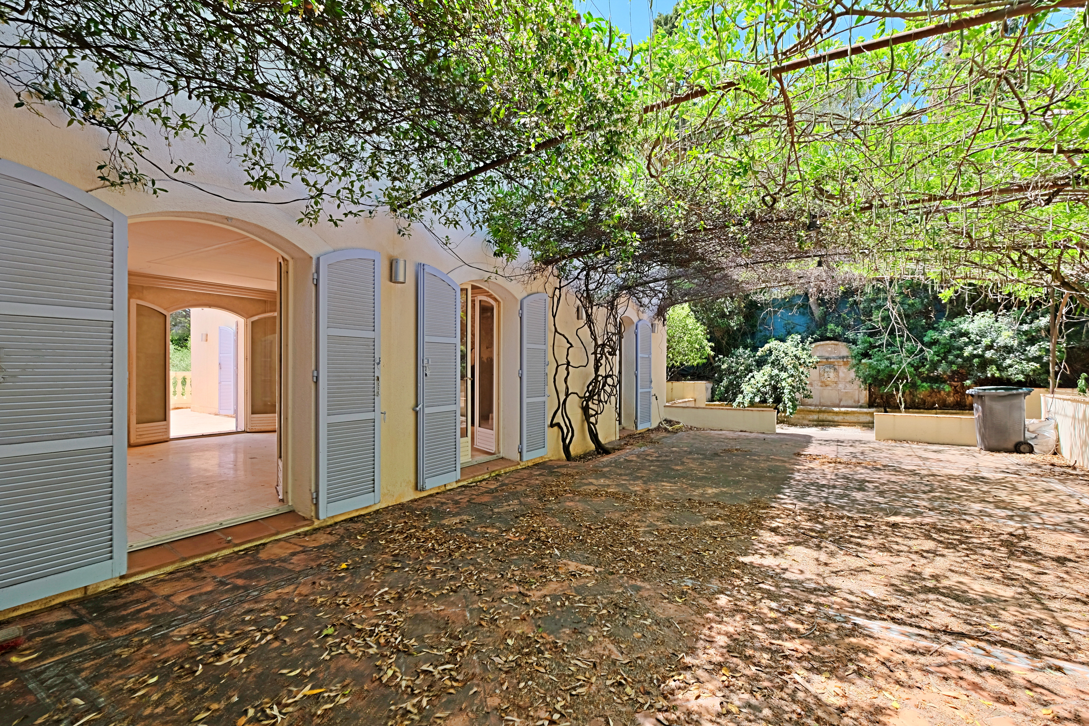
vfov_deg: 77.3
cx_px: 544
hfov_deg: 100.4
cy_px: 363
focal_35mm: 15
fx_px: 454
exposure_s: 1/160
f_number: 4.5
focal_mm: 10
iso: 160
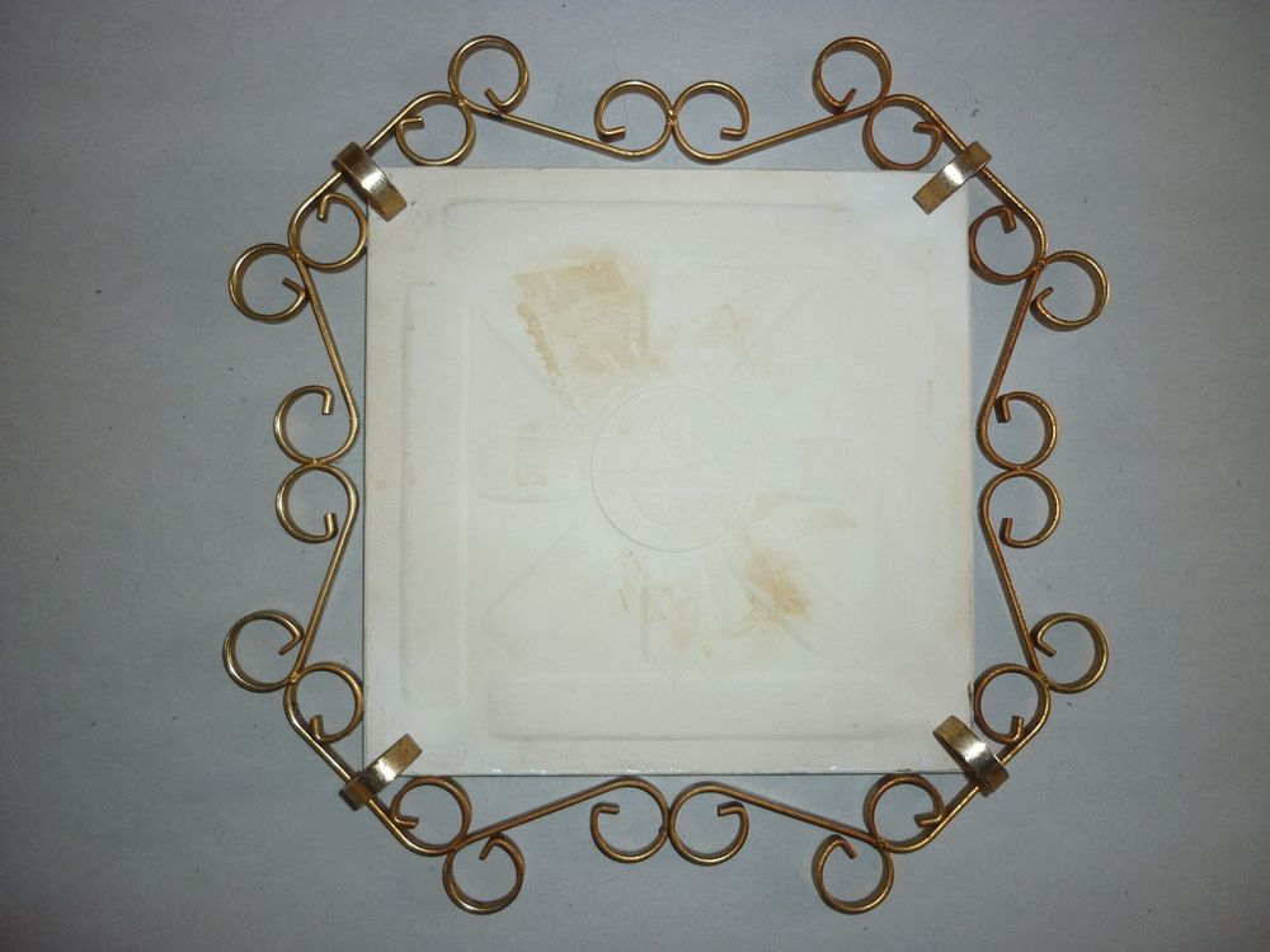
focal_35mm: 33
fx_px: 1211
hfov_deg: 55.4
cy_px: 476
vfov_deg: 42.9
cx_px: 635
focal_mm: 5.5
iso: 100
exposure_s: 1/30
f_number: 2.8
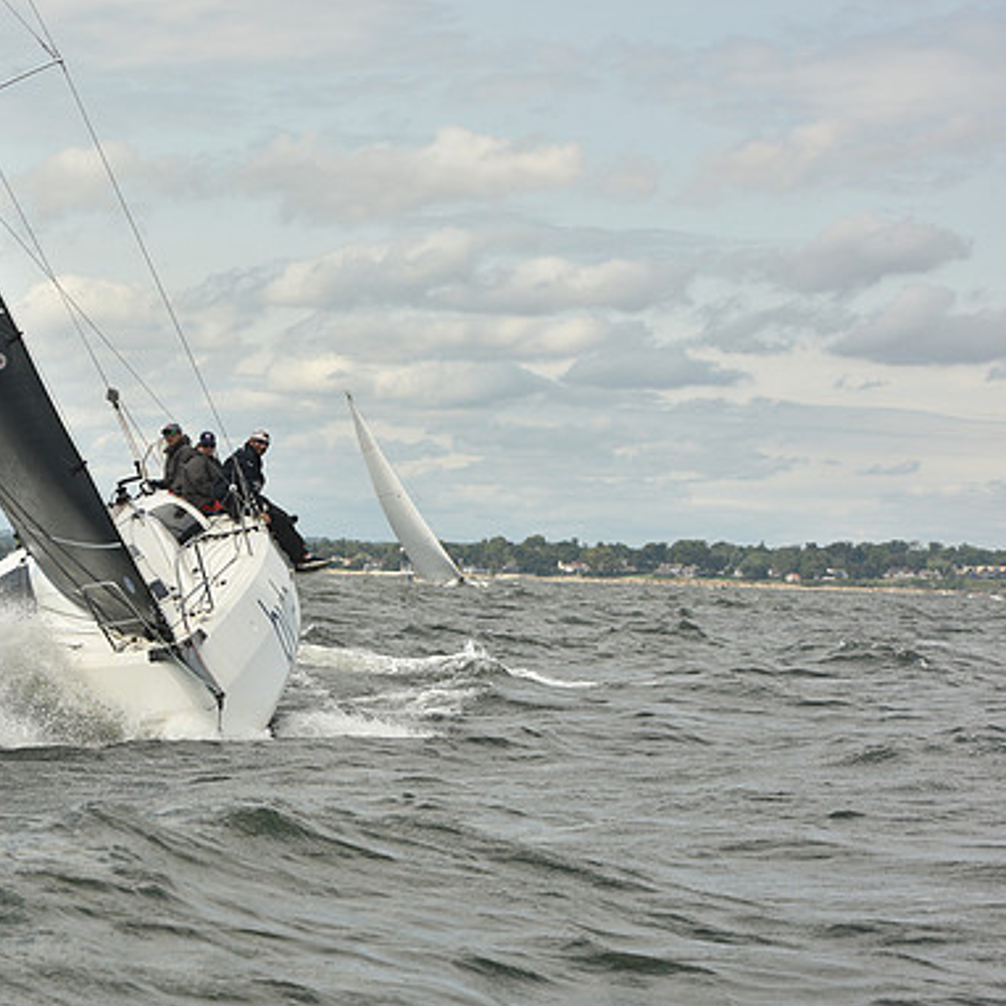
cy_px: 502
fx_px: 4241
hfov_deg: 13.5
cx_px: 258
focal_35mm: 129
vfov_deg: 13.5
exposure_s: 1/800
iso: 250
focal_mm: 100
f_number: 10
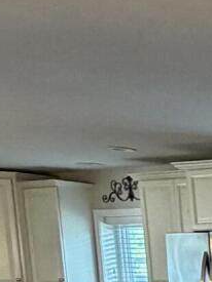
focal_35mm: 102
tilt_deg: -9.2
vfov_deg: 17.3
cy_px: 430
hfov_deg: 10.3
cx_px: 640
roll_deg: -0.2
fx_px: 834
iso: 400
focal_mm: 2.22
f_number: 2.2
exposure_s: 1/60
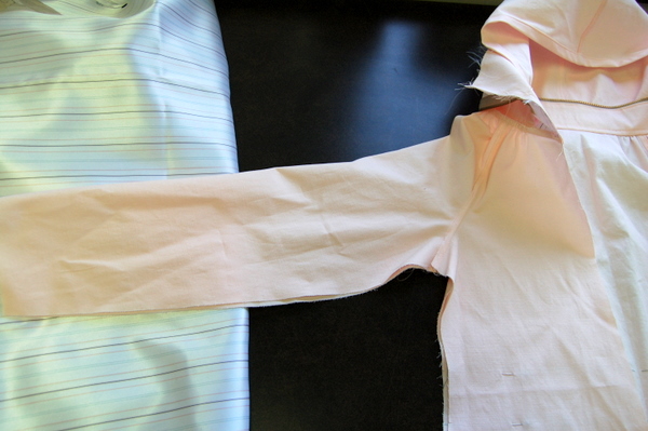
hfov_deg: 64.6
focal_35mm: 28
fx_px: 513
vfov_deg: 45.6
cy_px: 216
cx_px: 324
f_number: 5
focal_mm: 19
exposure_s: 1/100
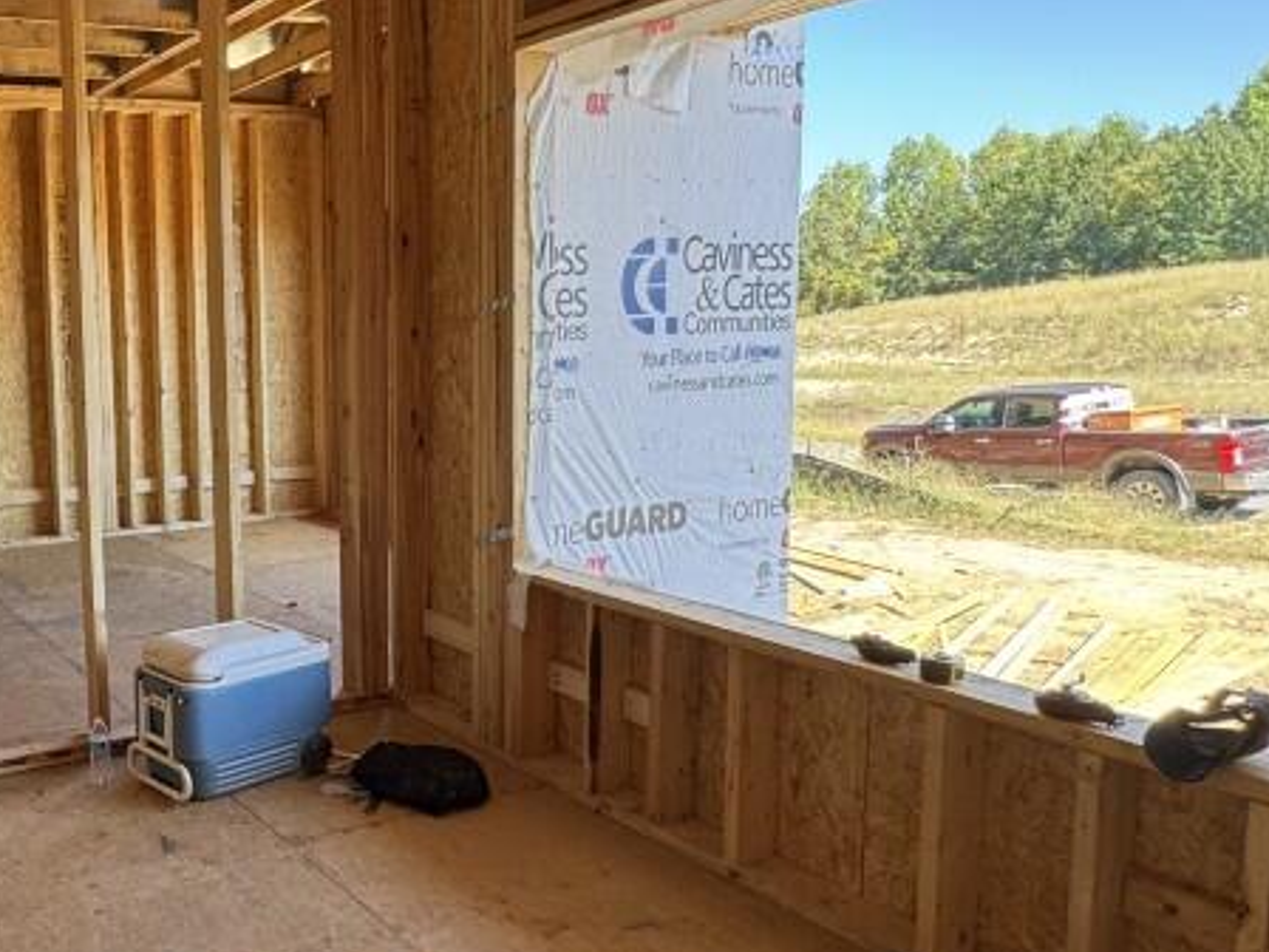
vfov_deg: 44.1
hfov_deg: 51.2
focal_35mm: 32
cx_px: 161
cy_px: 450
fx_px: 1173
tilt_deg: -7.3
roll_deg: +2.4
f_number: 2.2
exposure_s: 1/99
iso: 50
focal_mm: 2.22
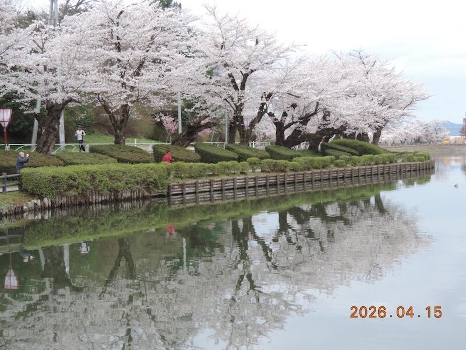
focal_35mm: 70
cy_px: 175
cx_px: 233
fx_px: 942
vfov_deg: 21.0
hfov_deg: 27.8
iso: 80
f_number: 3.9
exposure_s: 1/125
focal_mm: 12.4
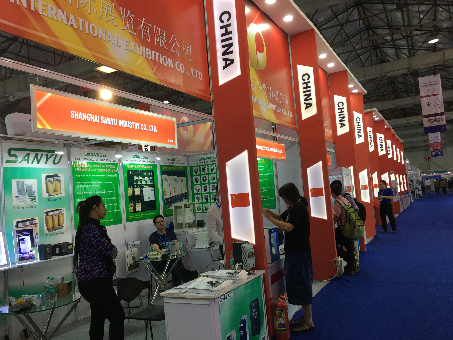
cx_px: 226
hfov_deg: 61.7
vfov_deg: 48.2
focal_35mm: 29
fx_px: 380
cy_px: 170
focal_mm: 4.15
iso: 32
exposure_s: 1/33
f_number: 2.2
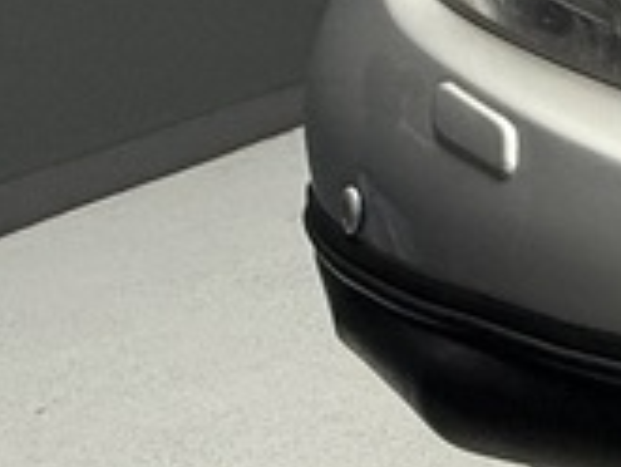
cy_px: 98
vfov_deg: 16.9
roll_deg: +0.2
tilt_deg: -16.1
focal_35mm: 87
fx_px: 1562
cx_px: 1558
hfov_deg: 14.0
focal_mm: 2.22
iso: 250
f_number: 2.2
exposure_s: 1/100
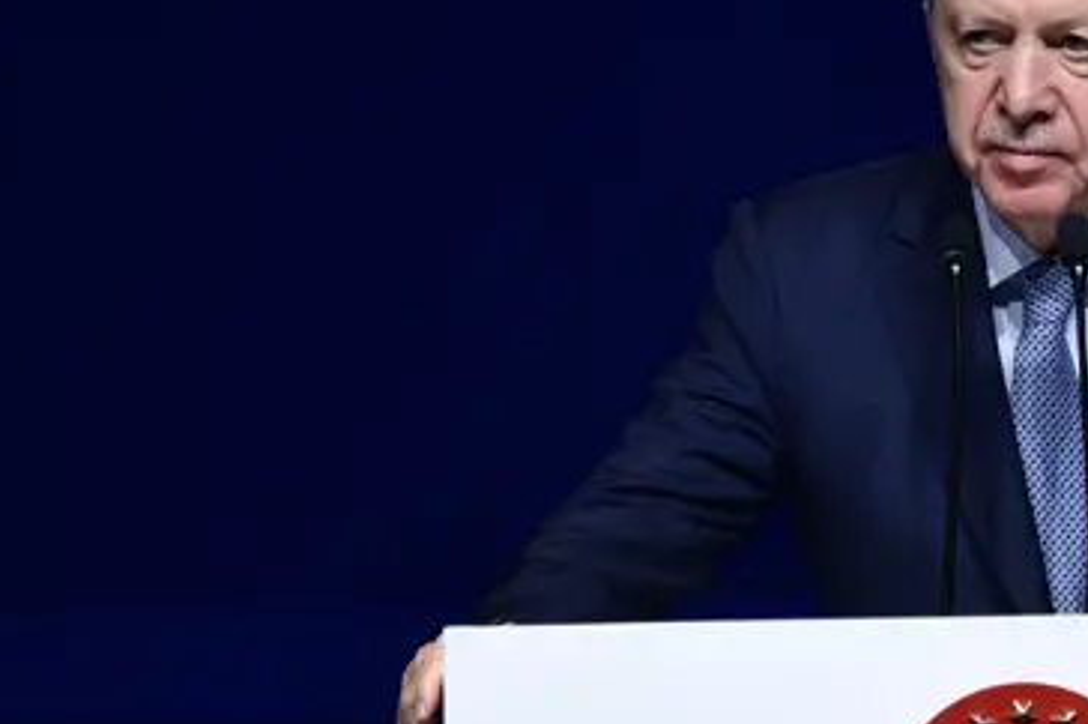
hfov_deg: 2.0
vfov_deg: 1.3
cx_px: 1025
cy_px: 105
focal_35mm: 1023
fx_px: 30889
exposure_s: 1/125
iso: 1250
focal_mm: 400
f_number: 5.6
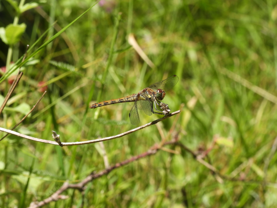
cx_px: 138
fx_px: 1361
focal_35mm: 170
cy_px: 104
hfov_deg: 11.6
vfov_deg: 8.7
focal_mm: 30.3
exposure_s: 1/320
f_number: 5.6
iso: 100
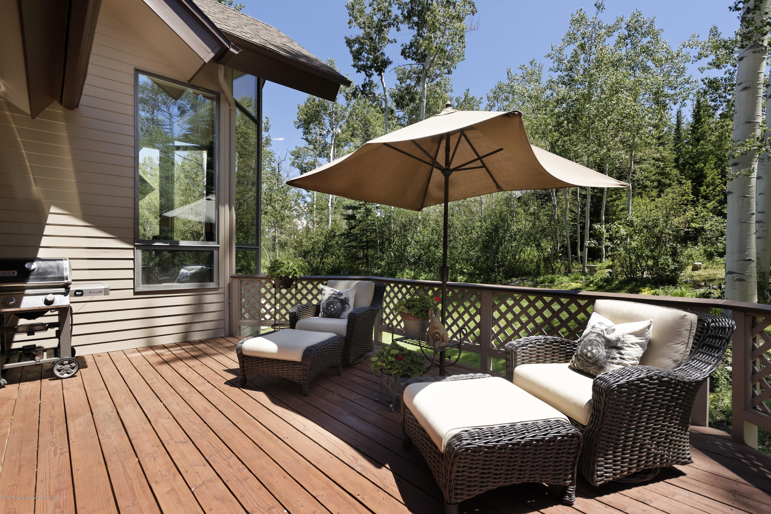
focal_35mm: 17
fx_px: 364
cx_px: 386
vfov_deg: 70.5
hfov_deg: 93.3
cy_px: 257
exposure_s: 1/500
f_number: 7.1
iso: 800
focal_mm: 17
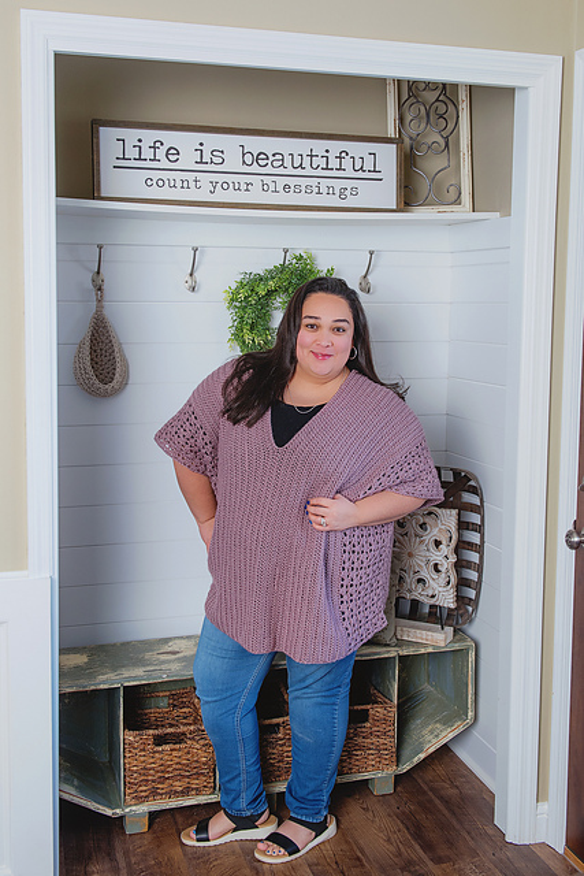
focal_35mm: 34
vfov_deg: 55.8
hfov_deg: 38.9
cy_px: 438
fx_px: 827
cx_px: 292
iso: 160
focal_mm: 34
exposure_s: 1/160
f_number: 4.5
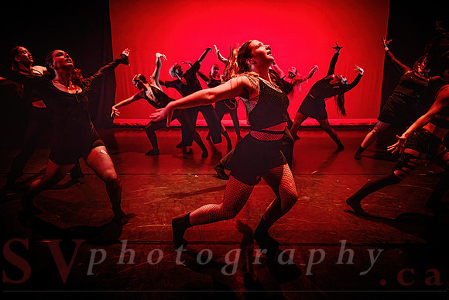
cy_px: 150
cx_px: 224
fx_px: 299
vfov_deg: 53.2
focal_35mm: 24
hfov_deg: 73.7
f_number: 2.8
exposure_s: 1/300
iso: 3200
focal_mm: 24
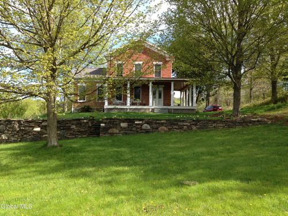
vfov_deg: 42.9
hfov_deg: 55.4
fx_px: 275
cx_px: 144
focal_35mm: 33
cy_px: 108
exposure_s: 1/531
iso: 50
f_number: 2.4
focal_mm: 4.12
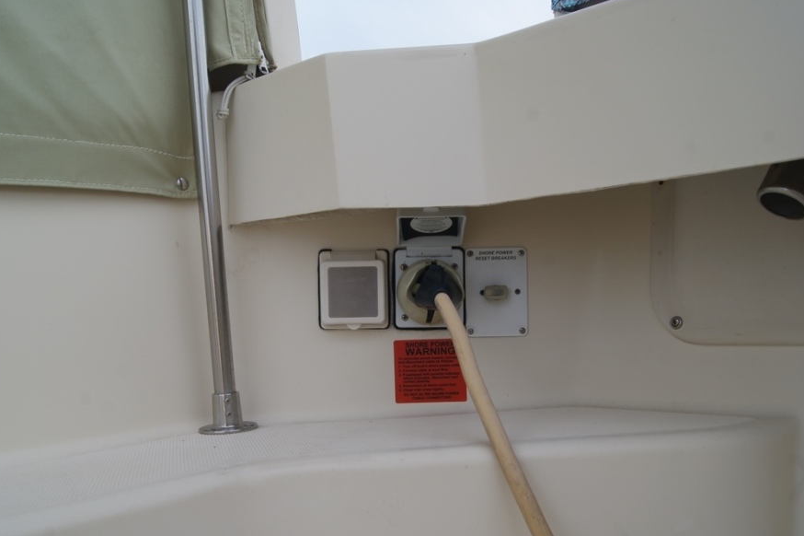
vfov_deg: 35.9
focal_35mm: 37
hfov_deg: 51.9
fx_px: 826
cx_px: 399
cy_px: 268
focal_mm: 24
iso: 100
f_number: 9
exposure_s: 1/100
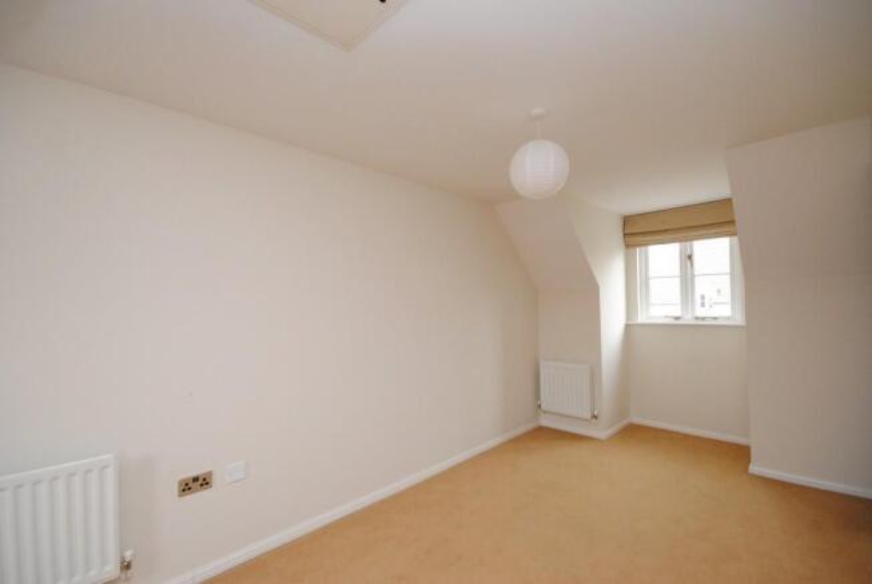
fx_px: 364
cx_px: 436
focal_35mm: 15
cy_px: 292
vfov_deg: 77.5
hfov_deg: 100.3
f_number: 8
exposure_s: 1/60
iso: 900
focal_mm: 10
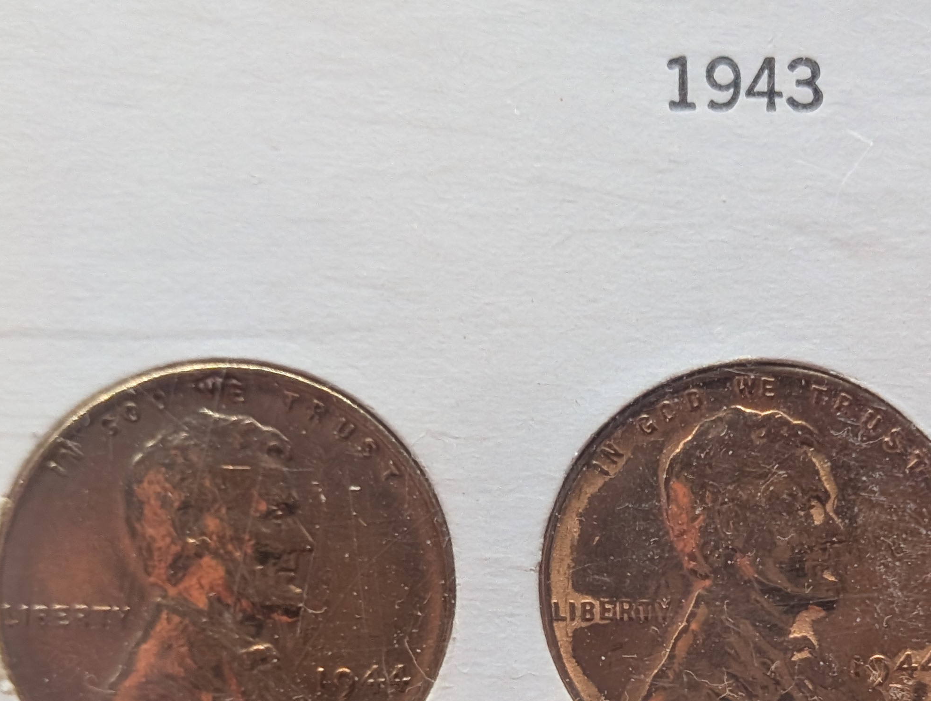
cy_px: 640
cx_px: 762
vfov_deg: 14.5
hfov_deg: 19.2
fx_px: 2720
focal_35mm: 101
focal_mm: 6.9
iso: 114
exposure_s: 1/93.7
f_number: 1.68
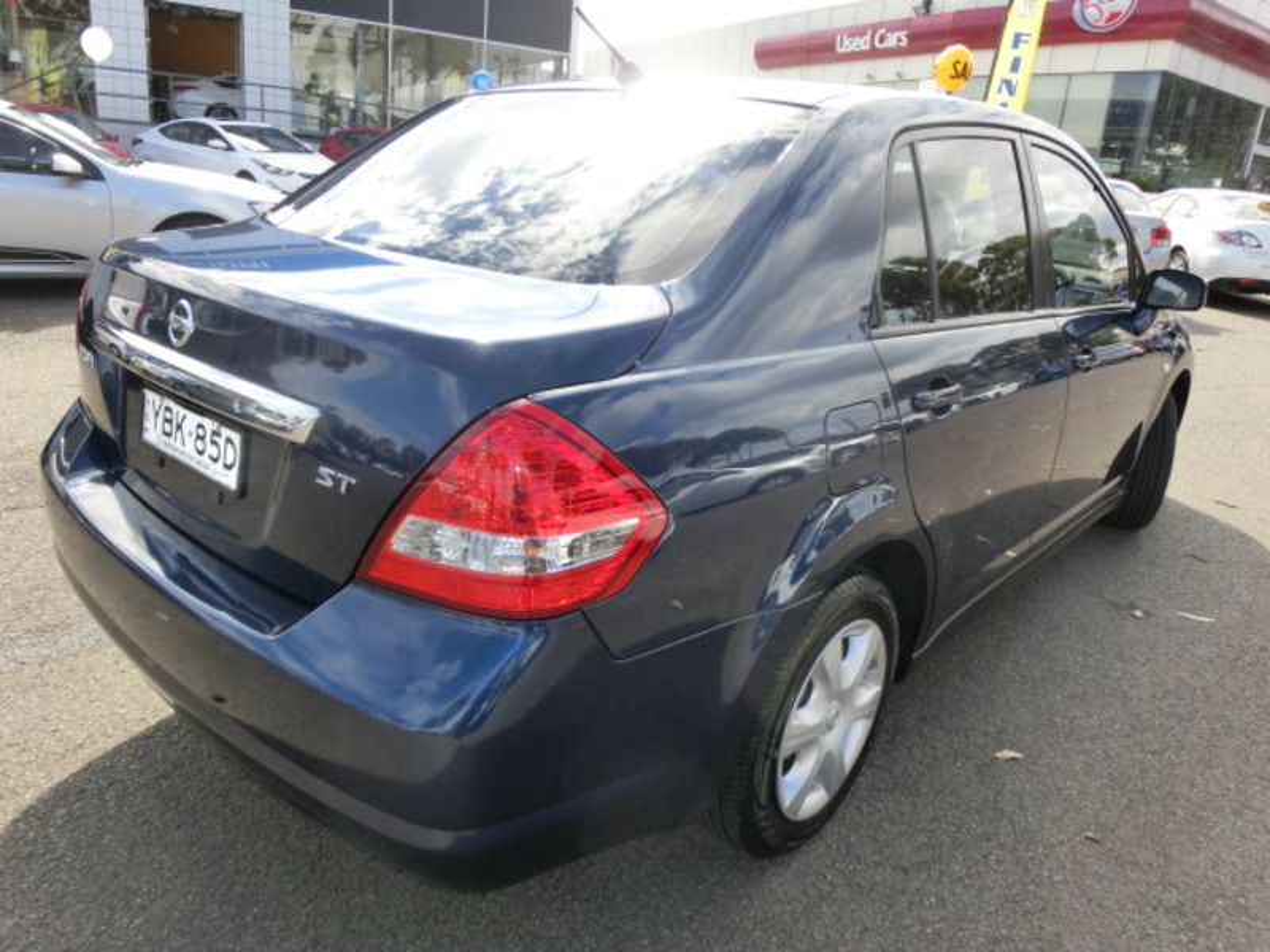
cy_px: 476
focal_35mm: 25
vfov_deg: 54.9
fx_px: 917
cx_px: 635
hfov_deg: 69.4
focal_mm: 4.4
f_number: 3.3
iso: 80
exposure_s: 1/400
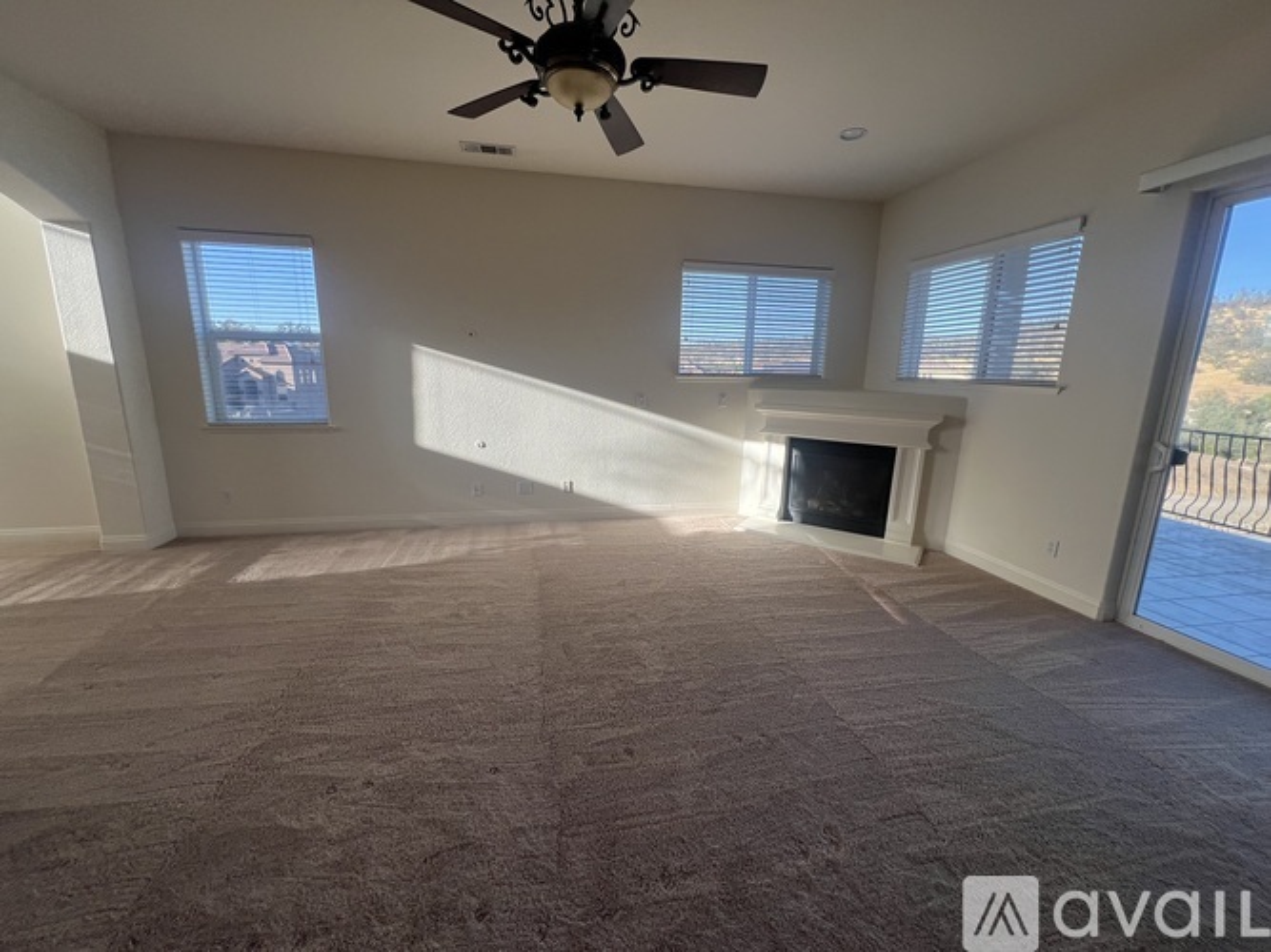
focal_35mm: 13
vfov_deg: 89.9
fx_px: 477
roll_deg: -1.5
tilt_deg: -10.7
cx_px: 636
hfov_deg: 106.2
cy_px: 476
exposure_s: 1/264
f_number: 1.8
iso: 32
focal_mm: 1.57
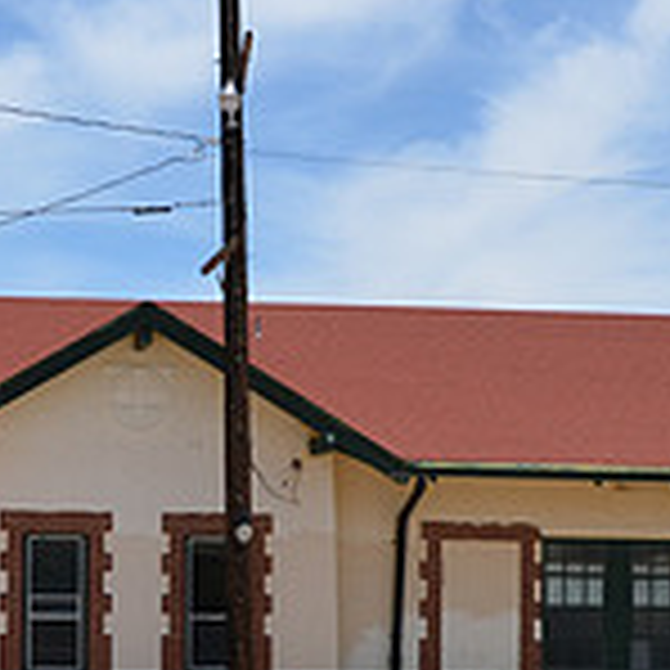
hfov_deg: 16.6
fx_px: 2270
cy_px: 598
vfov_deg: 16.6
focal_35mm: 104
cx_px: 58
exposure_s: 1/320
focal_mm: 21
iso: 100
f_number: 9
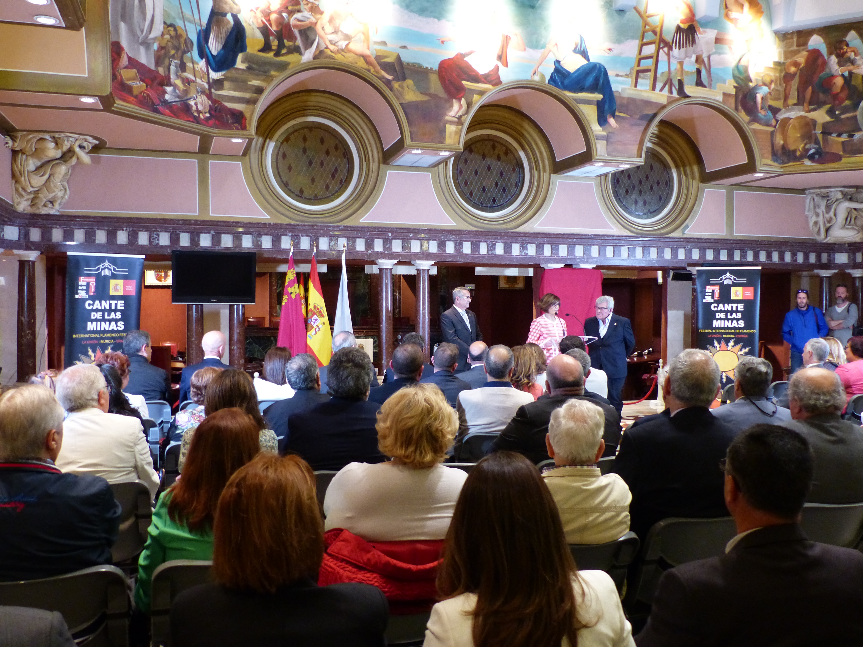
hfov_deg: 56.8
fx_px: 798
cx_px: 432
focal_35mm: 32
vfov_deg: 44.2
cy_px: 324
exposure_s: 1/13
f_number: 2.8
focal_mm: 5.7
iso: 400
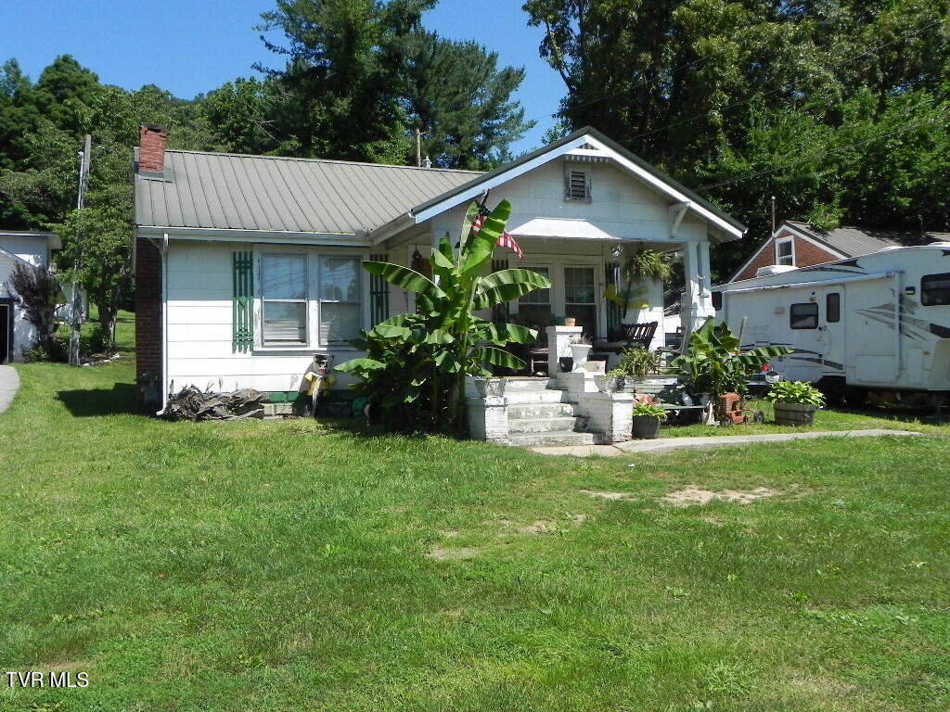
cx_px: 475
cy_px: 356
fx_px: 906
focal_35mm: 33
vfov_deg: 42.9
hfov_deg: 55.4
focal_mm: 5.9
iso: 160
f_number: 6.3
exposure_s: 1/360
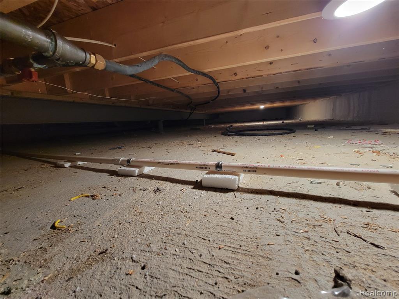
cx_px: 200
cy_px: 150
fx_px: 150
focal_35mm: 13
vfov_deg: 89.9
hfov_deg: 106.2
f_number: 2.2
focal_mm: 2.2
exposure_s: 1/60
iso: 320
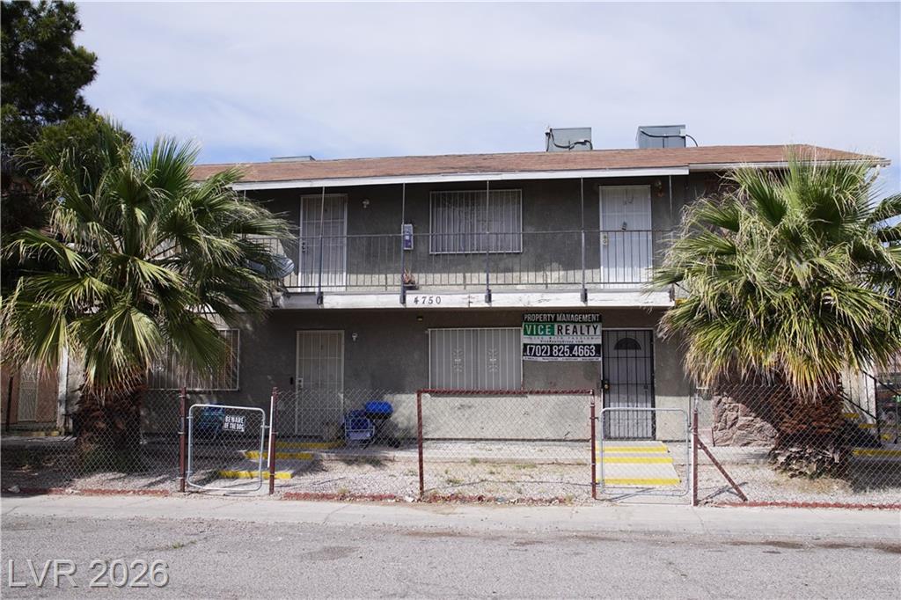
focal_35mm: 34
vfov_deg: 38.3
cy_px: 300
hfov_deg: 55.1
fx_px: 863
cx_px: 450
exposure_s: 1/640
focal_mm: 23
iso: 100
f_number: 5
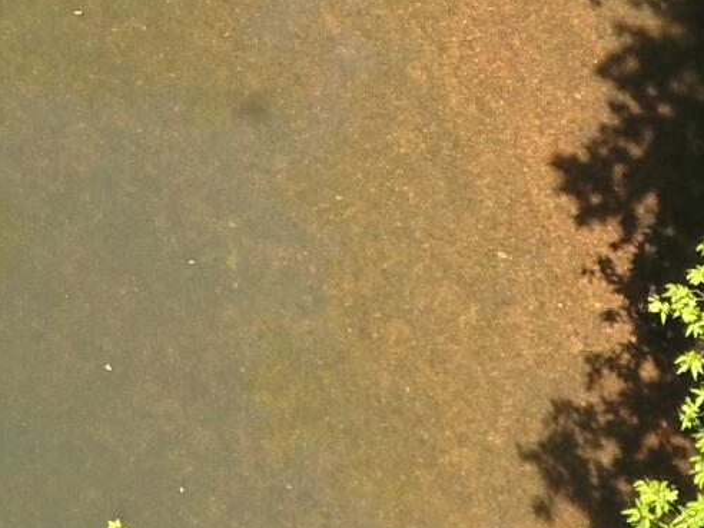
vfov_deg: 11.2
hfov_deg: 15.2
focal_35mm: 122
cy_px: -456
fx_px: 2481
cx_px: -283
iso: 100
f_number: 2.8
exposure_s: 1/251
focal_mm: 3.61
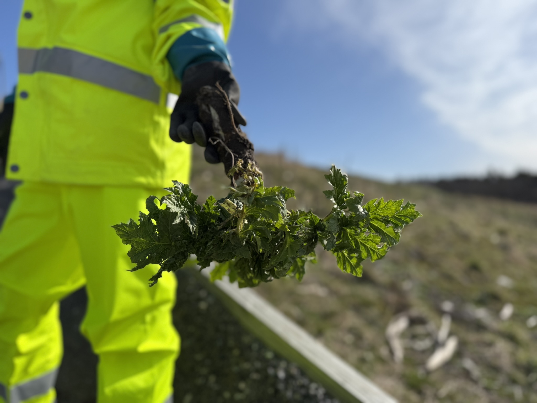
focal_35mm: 24
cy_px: 202
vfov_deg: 56.8
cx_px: 268
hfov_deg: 71.6
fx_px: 372
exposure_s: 1/6711
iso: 80
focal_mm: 6.76
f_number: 1.78
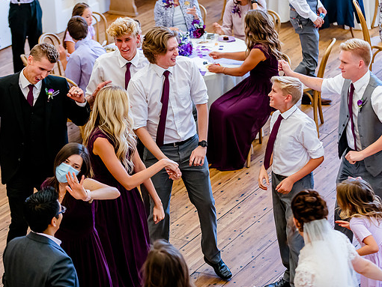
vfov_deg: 11.7
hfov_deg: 15.5
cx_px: 193
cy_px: 116
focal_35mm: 127
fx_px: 1402
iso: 2500
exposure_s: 1/640
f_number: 2.8
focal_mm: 95
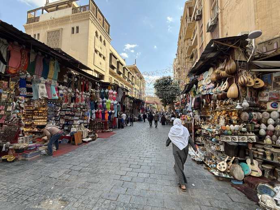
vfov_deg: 85.6
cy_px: 105
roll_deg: -0.1
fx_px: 113
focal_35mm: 14
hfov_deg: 102.1
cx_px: 140
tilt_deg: +3.9
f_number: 2.2
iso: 50
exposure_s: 1/445
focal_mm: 2.22
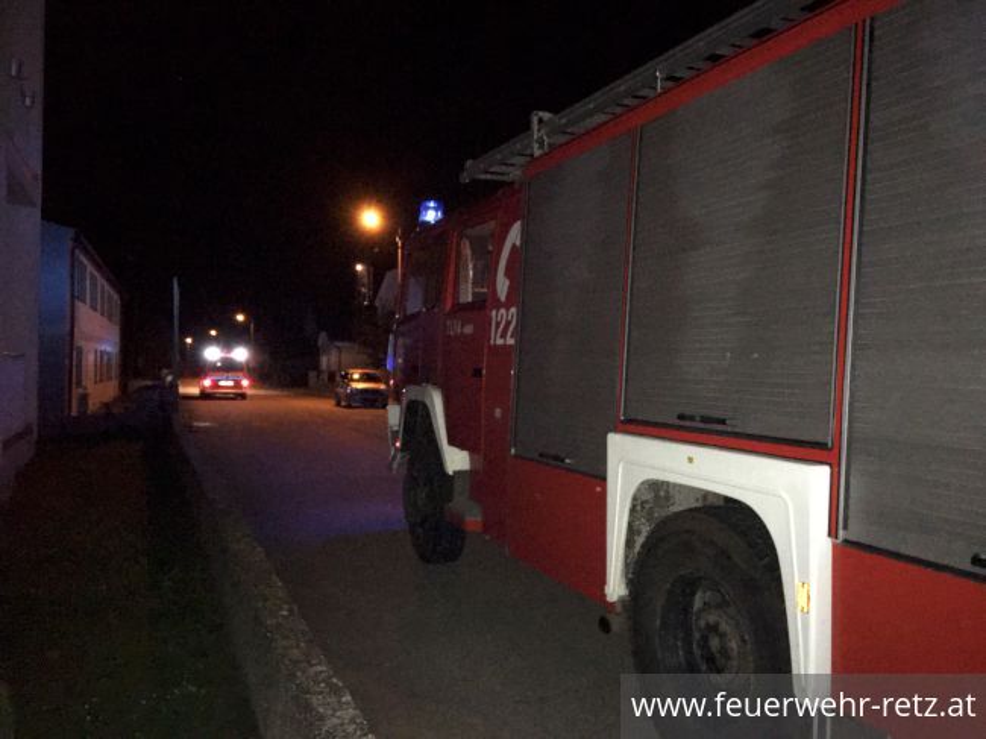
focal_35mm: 29
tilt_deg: -0.4
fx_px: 826
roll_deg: -1.0
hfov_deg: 61.7
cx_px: 493
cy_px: 370
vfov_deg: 48.2
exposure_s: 1/17
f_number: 2.2
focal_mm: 4.15
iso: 1250
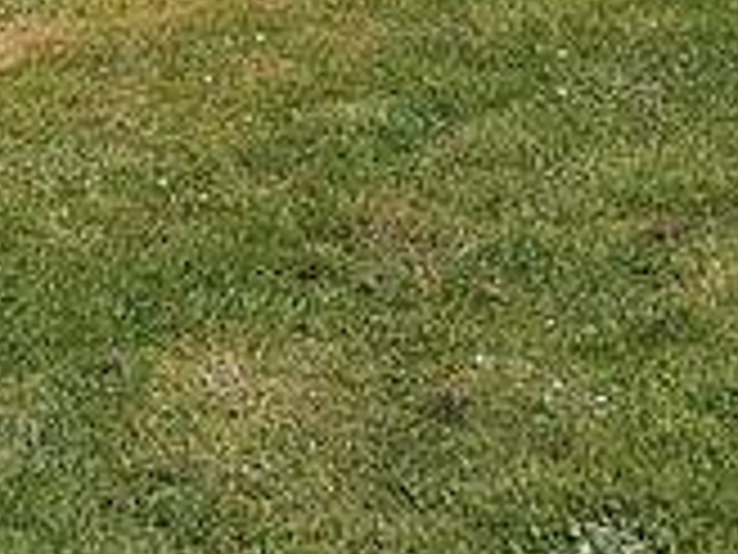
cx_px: 612
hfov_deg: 15.4
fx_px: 2708
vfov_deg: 10.4
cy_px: -662
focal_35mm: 127
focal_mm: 3.92
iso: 64
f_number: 1.7
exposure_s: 1/4352
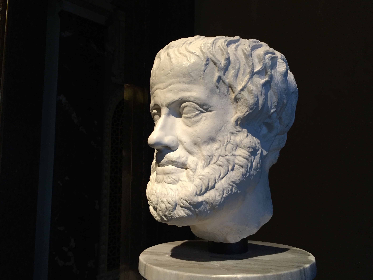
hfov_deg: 60.0
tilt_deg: +6.5
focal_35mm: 30
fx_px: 323
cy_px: 143
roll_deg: -0.4
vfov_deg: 46.8
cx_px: 182
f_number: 2.2
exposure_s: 1/33
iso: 160
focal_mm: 4.15
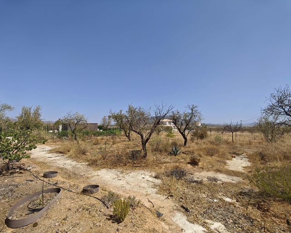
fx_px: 129
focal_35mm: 15
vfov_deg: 84.0
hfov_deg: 96.7
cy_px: 120
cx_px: 138
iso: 50
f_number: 2.2
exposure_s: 1/586
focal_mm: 2.16
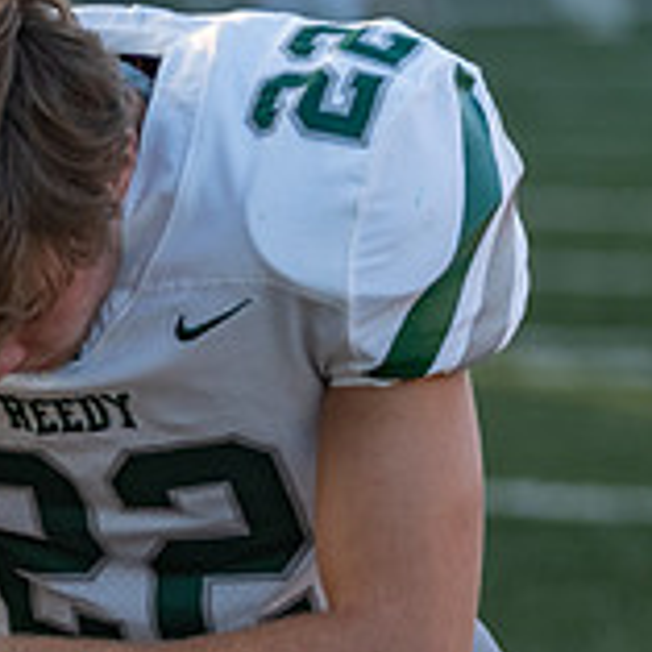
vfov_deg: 2.5
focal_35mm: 691
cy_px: 645
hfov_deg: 2.5
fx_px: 14725
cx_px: -906
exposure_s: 1/1000
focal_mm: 164
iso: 500
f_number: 3.5
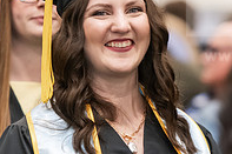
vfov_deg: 2.8
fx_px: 3136
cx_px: 151
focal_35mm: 487
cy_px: 81
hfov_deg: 4.2
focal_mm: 165
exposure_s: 1/200
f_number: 3.2
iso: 2500
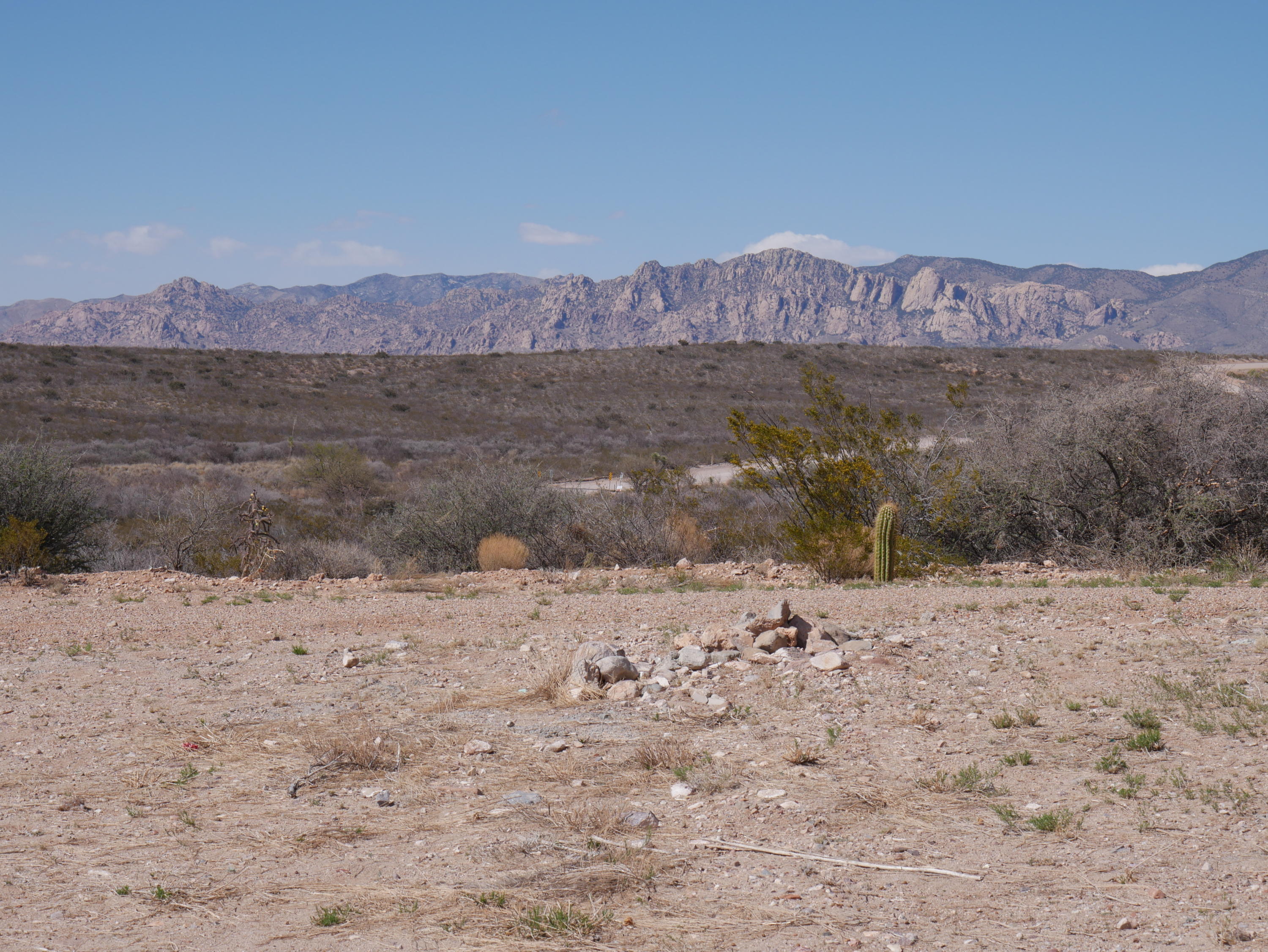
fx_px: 3078
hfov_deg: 23.3
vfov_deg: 17.6
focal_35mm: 84
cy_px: 476
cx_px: 634
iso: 200
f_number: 10
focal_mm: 42
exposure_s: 1/500
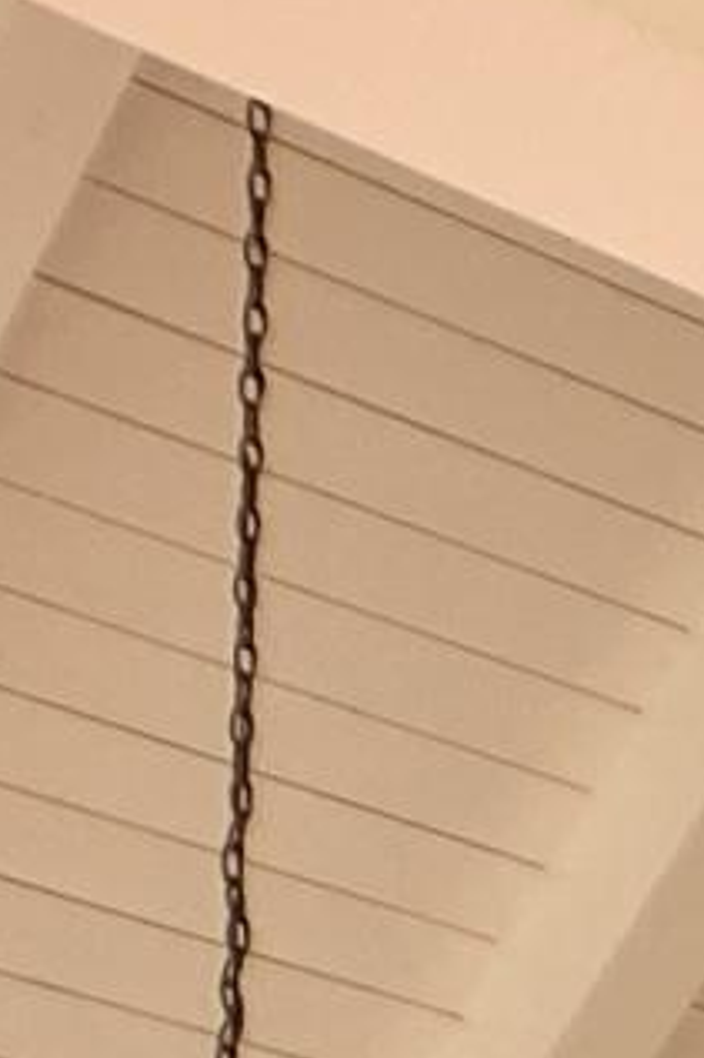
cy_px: 2653
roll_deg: +0.0
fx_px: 7517
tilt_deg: +1.5
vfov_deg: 7.5
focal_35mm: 256
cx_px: 2319
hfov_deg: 5.0
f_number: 1.8
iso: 32
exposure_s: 1/1678
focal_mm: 4.25
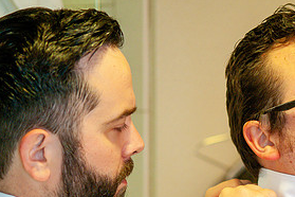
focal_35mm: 218
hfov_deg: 9.4
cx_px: 251
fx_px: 1786
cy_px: 184
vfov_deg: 6.3
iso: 2000
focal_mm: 105
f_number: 4
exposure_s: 1/250
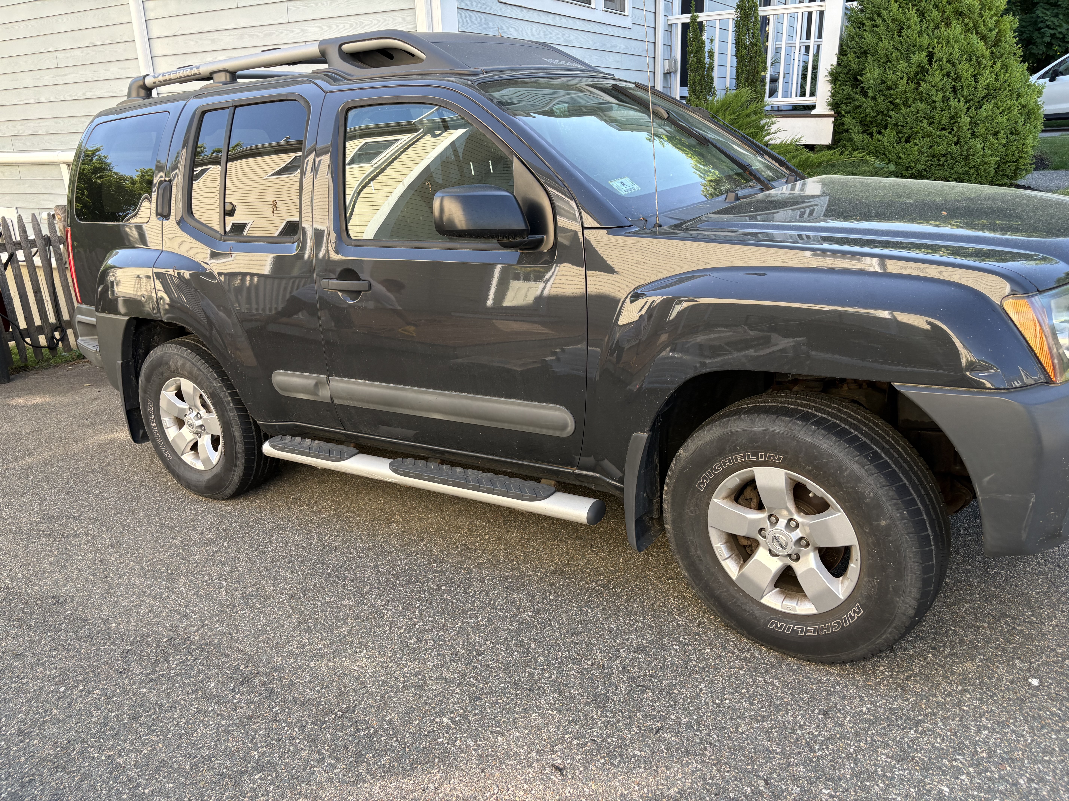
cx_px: 534
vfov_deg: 53.1
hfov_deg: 67.3
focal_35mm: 26
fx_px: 803
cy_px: 400
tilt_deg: -20.6
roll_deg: +2.2
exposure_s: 1/277
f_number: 1.6
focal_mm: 5.96
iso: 40
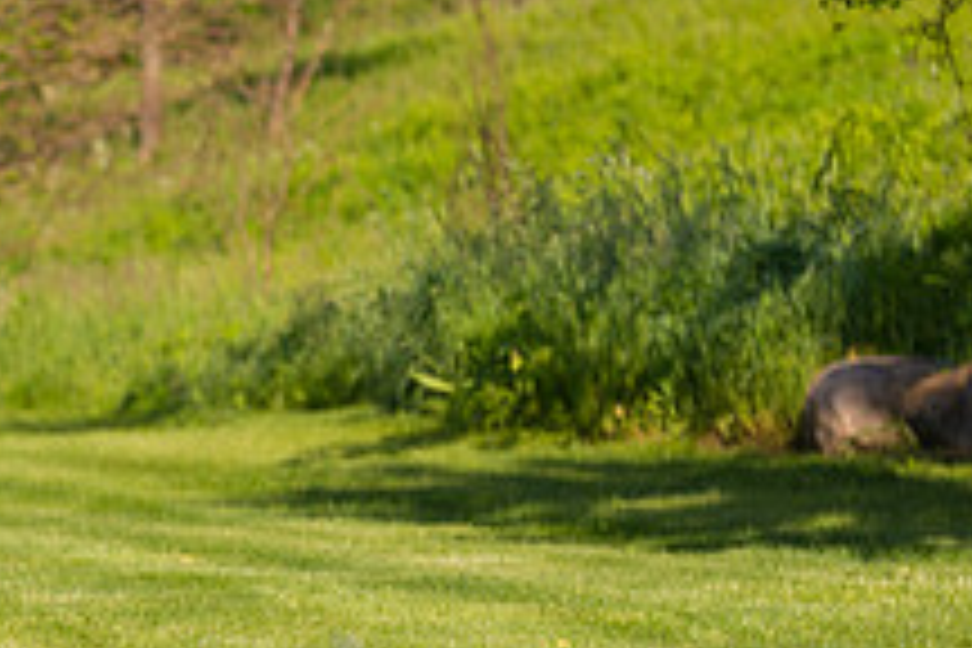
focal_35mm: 362
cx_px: -171
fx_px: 9773
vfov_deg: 3.8
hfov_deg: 5.7
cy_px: 164
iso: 400
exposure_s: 1/2000
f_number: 5.6
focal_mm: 135
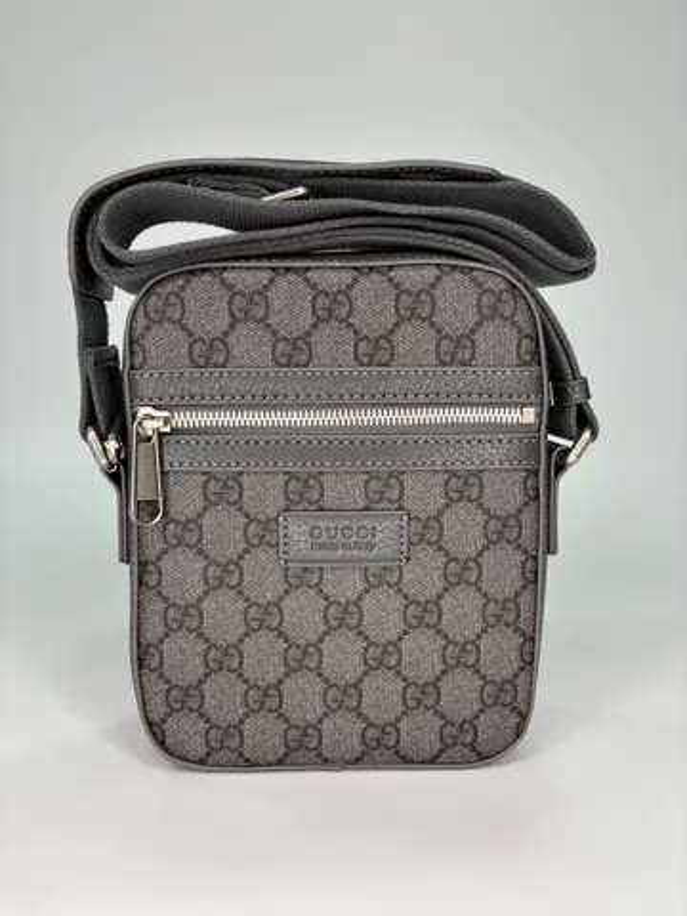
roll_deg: -0.8
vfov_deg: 67.3
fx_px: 688
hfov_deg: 53.1
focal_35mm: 26
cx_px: 344
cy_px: 458
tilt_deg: -6.7
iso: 40
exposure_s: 1/174
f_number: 1.6
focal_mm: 5.96
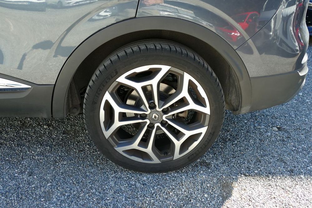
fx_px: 286
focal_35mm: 33
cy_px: 104
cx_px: 156
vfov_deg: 40.0
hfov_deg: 57.2
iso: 125
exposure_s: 1/250
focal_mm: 11.86
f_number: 3
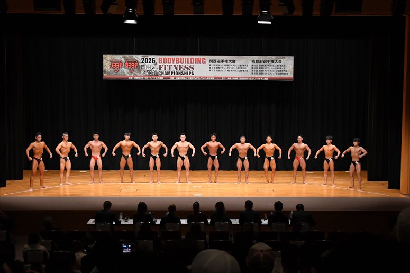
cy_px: 136
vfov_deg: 22.6
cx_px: 205
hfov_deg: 33.4
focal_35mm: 60
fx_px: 683
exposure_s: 1/400
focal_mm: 40
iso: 4000
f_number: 5.6
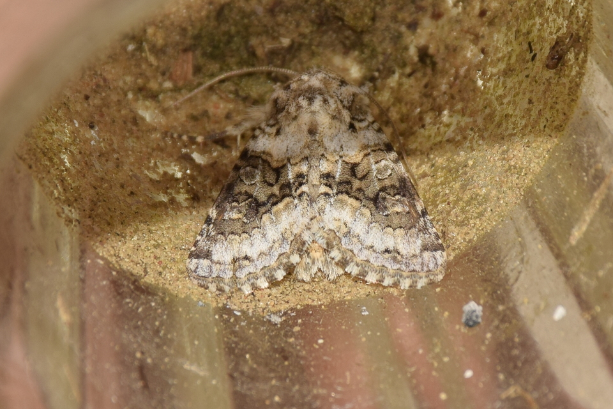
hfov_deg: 9.8
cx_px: 306
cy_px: 204
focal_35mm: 210
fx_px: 3576
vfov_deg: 6.5
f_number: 13
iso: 100
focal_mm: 140
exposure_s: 1/160
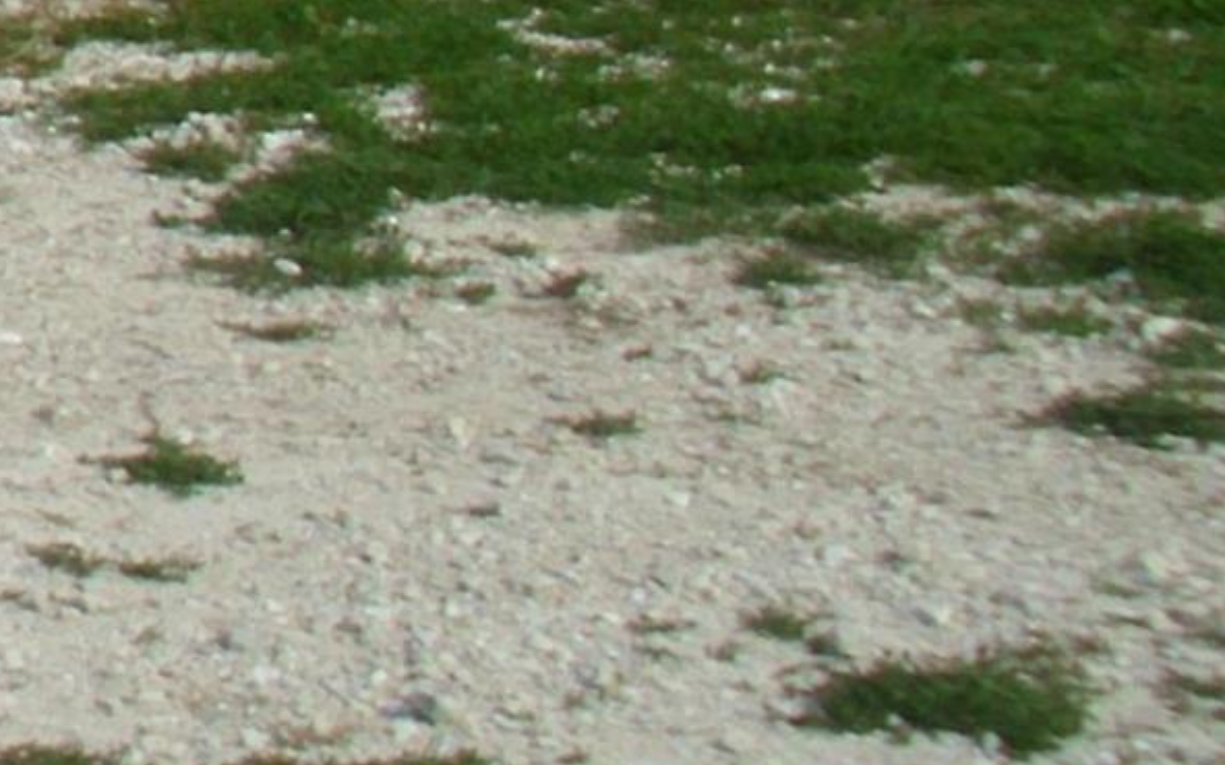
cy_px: -1259
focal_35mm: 209
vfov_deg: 6.0
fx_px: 6978
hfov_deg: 9.1
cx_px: -1699
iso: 50
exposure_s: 1/189
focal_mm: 6.3
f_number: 7.3
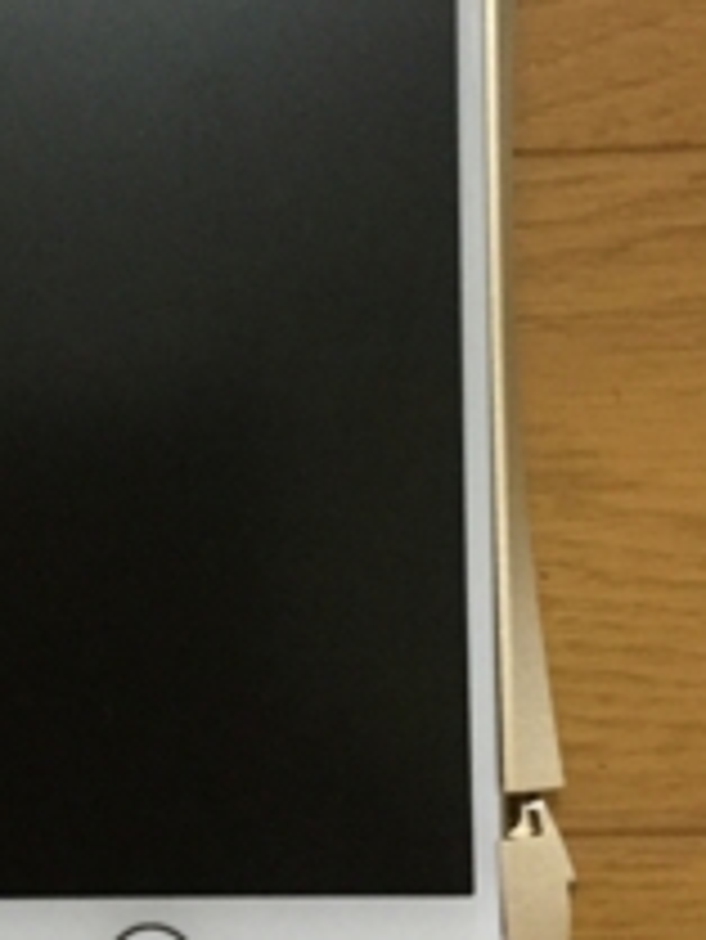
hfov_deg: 19.7
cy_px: 369
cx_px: 142
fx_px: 2010
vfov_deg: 26.3
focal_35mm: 74
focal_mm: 3.3
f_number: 2.4
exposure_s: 1/15
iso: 250
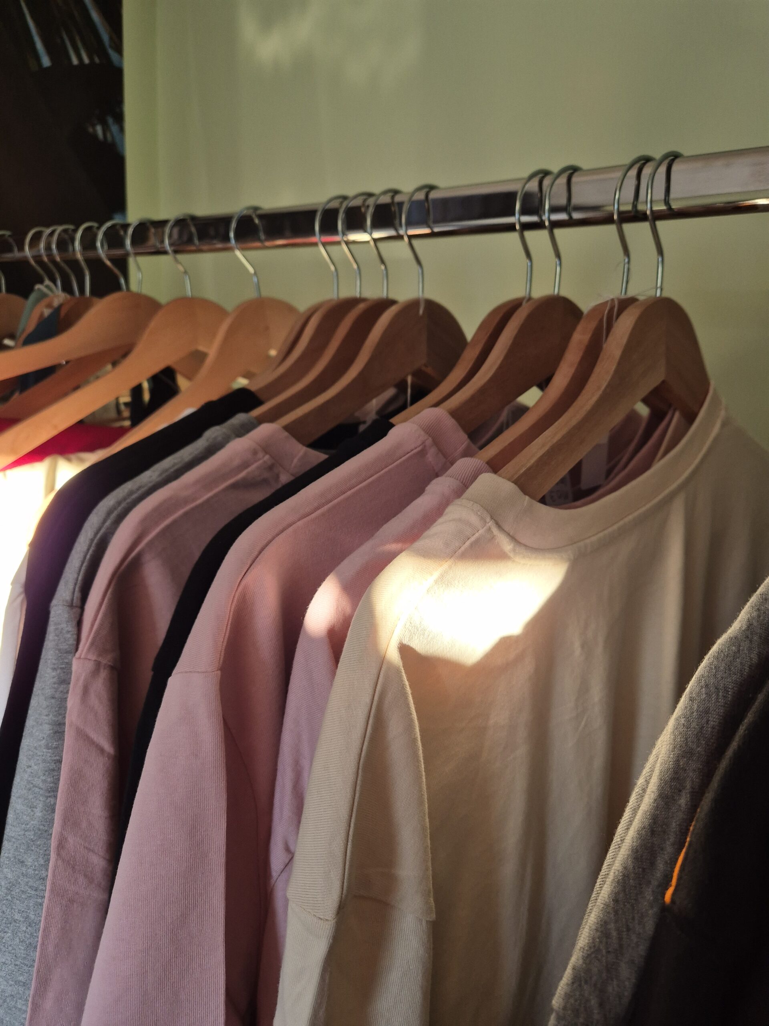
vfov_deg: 73.9
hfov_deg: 58.9
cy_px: 513
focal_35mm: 23
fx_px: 681
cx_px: 384
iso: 160
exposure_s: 1/180
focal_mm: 5.4
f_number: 1.8
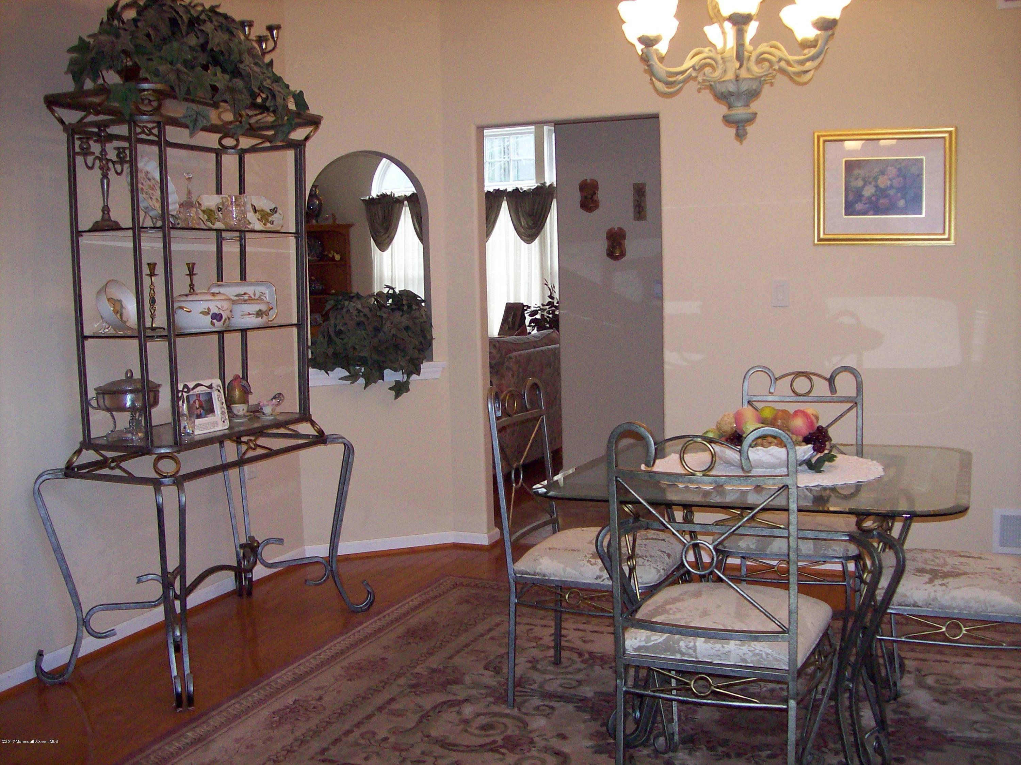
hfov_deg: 51.4
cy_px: 382
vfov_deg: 39.6
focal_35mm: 36
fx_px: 1061
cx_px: 510
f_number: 2.7
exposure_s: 1/64
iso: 140
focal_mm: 6
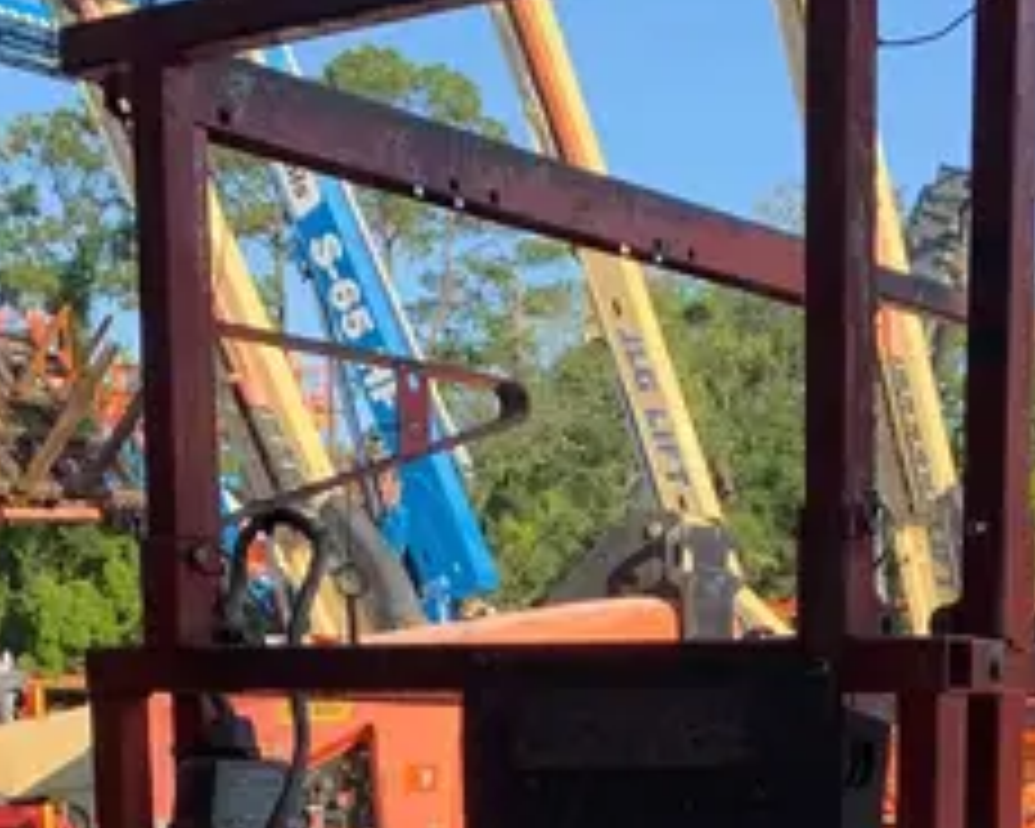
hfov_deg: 23.1
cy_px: 1348
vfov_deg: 16.7
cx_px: 873
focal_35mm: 81
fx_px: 2481
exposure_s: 1/507
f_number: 1.8
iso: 25
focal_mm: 4.25
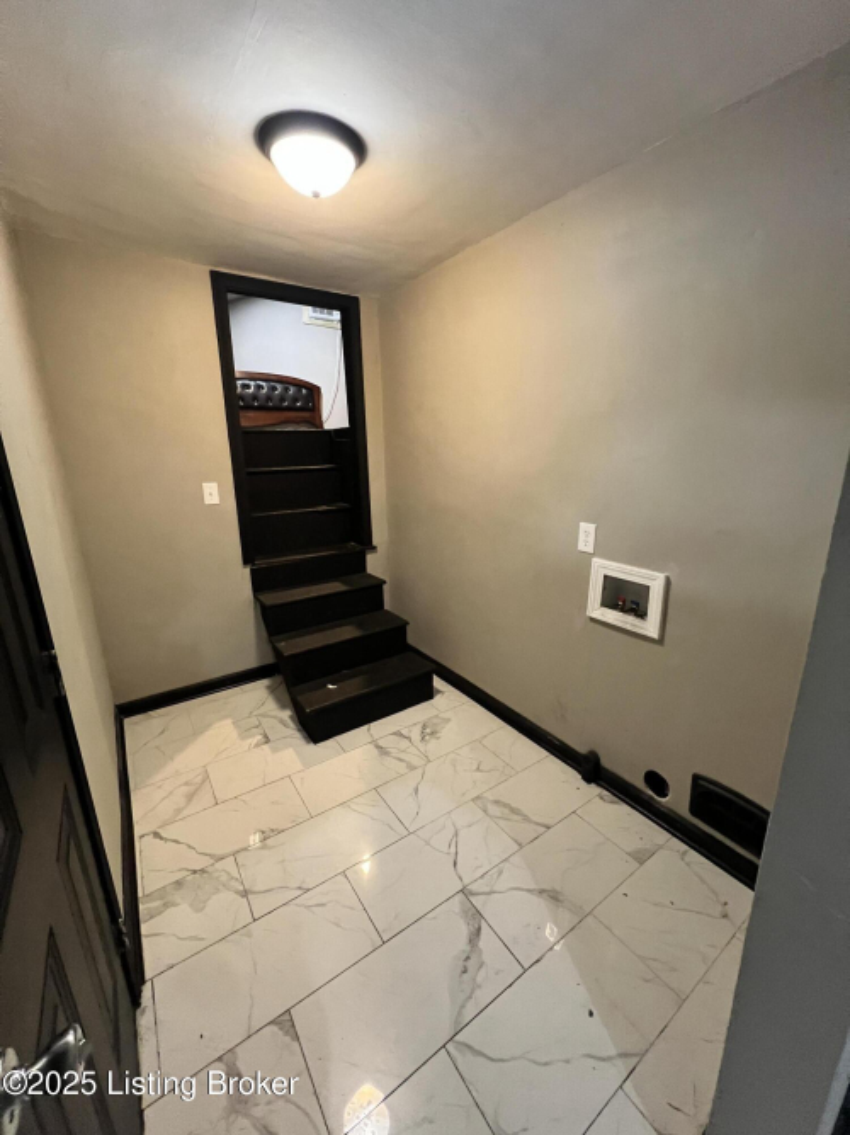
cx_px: 425
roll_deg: +1.7
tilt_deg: -14.5
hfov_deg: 89.9
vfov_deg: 106.2
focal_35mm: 13
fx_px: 426
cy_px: 568
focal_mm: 1.57
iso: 800
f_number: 1.8
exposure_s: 1/60
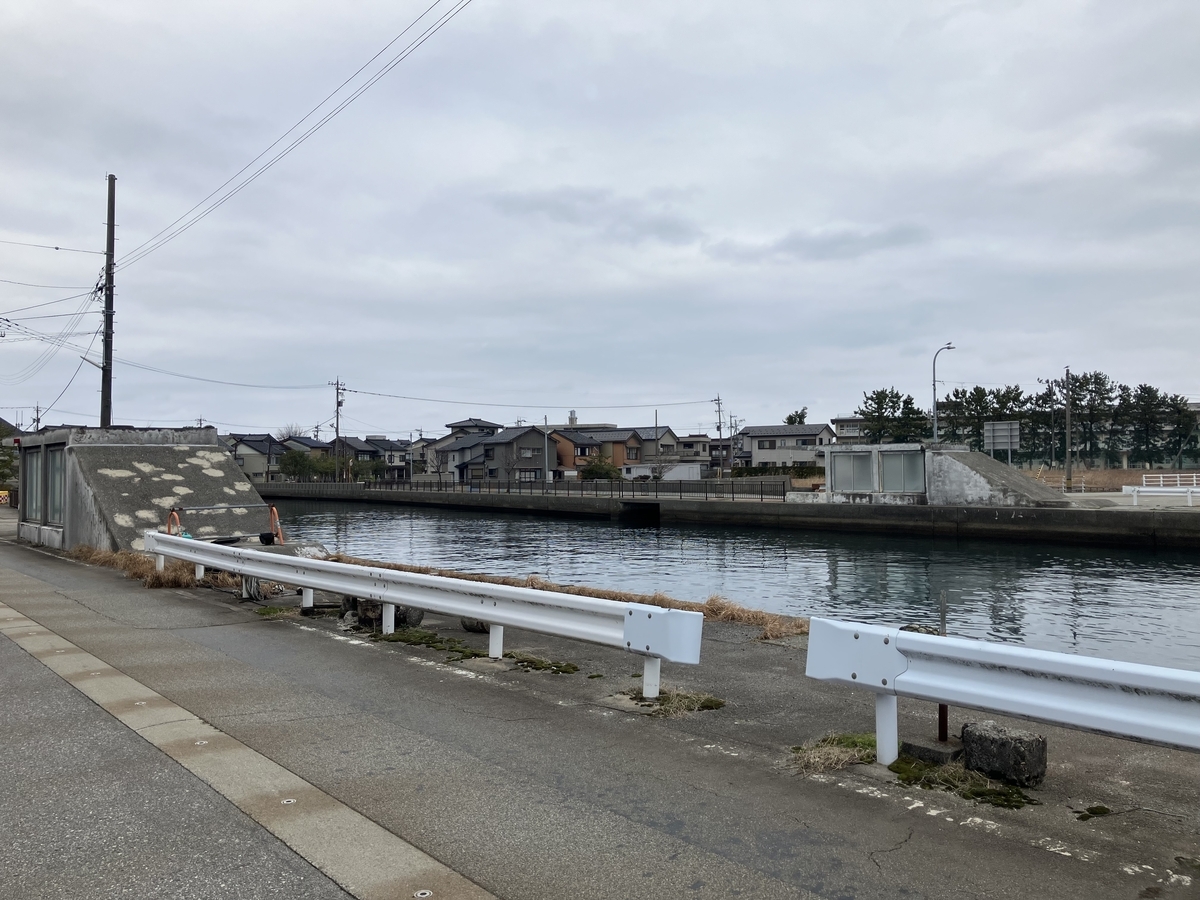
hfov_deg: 63.4
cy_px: 450
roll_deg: +0.7
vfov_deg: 49.7
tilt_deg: +0.9
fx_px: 971
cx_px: 600
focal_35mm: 28
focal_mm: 3.99
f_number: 1.8
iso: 32
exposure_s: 1/972
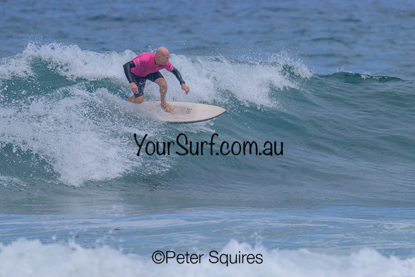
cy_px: 121
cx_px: 250
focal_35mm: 1081
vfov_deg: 1.3
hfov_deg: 1.9
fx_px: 12459
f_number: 11
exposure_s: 1/2000
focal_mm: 800
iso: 900
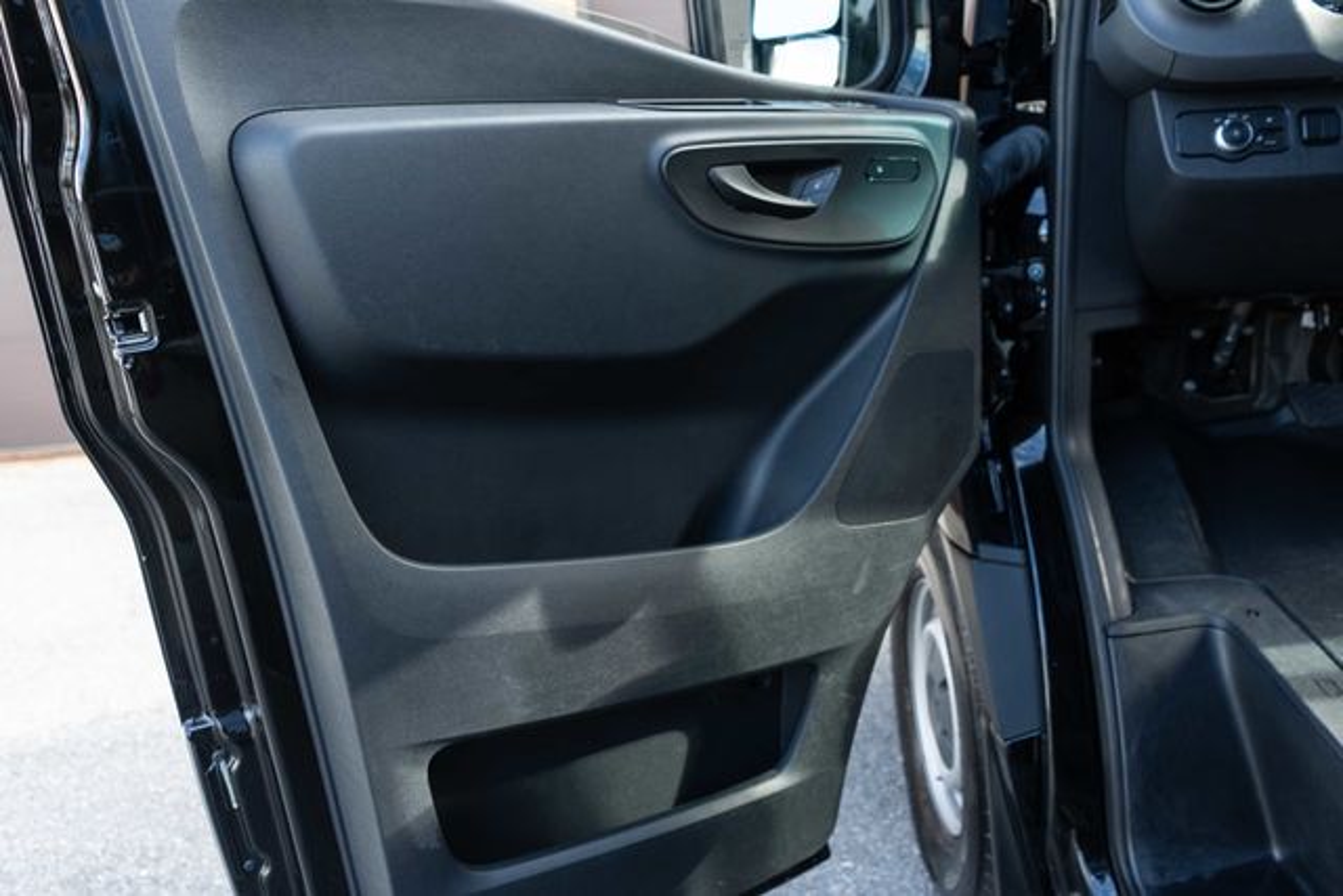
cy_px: 448
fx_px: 1045
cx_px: 672
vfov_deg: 46.4
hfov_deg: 65.5
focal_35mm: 28
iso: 640
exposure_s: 1/320
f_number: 4
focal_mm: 28
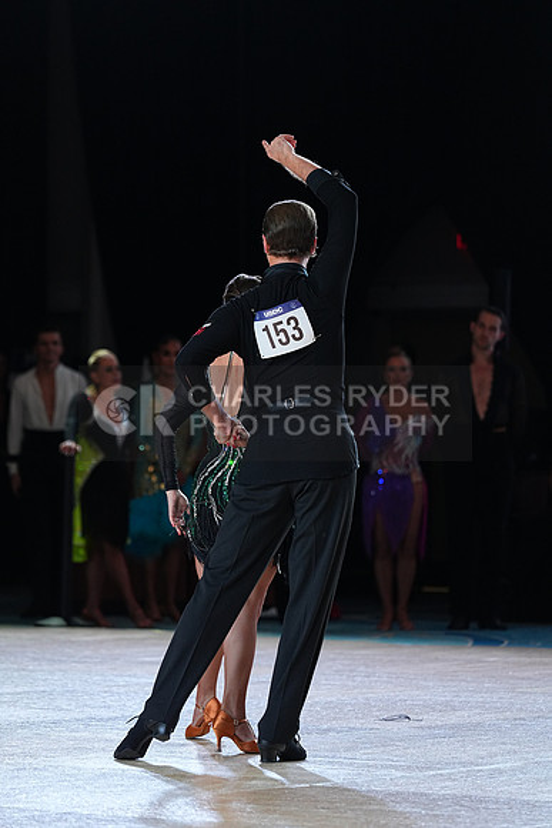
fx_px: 3953
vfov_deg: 11.9
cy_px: 414
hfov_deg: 8.0
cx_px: 276
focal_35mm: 172
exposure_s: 1/500
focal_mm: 172
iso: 1250
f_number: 4
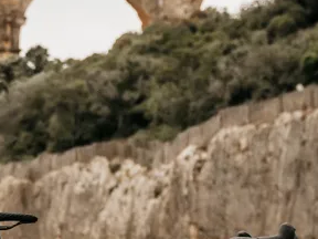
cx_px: 84
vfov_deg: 8.9
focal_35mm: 162
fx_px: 1485
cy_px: 394
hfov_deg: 12.2
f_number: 2.8
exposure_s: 1/2500
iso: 320
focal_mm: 40.4
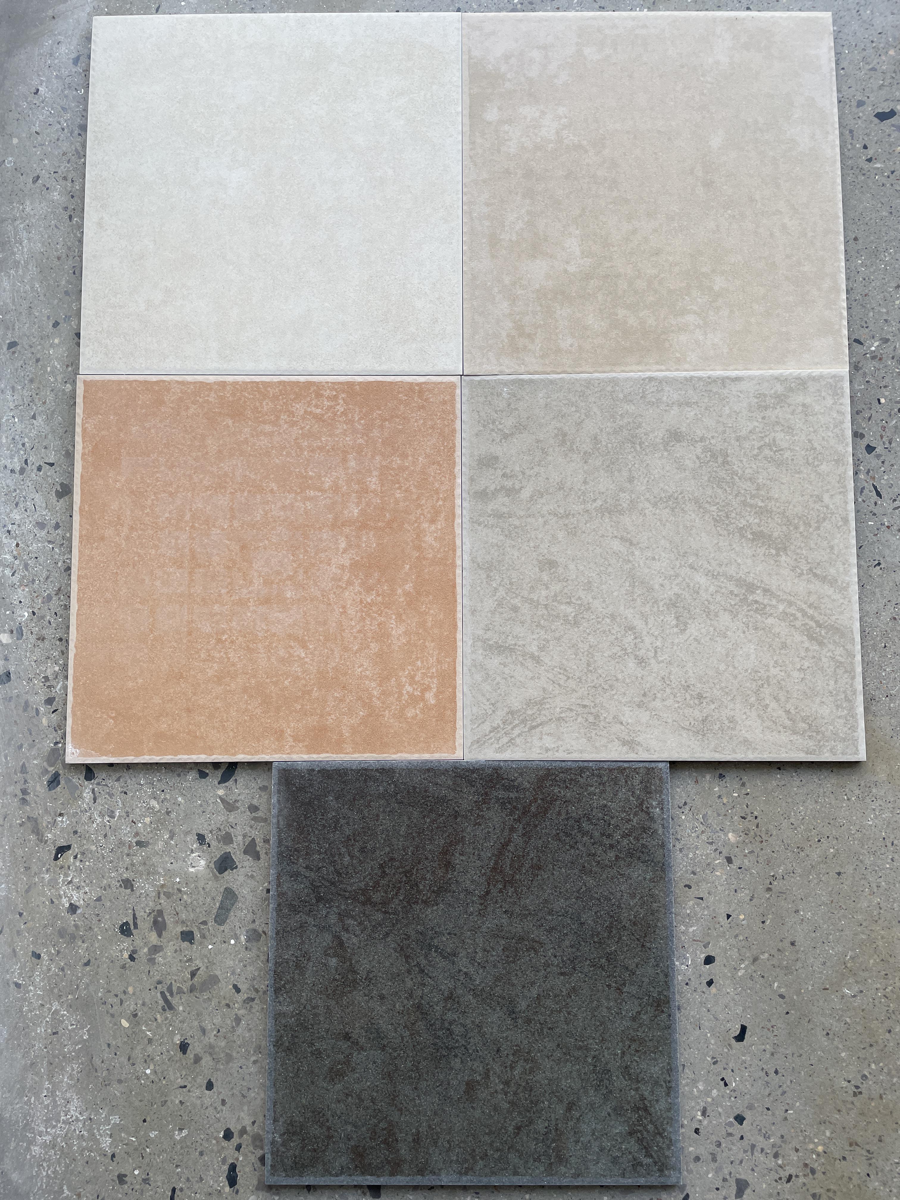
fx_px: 901
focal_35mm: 26
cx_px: 450
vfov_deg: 67.3
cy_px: 600
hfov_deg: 53.1
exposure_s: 1/409
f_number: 1.6
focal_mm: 4.2
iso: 32
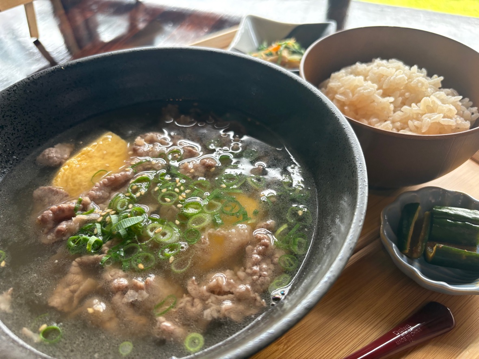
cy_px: 180
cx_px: 240
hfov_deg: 67.3
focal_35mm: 26
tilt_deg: -46.5
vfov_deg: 53.1
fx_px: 360
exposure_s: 1/121
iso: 125
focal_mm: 5.96
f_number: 1.6
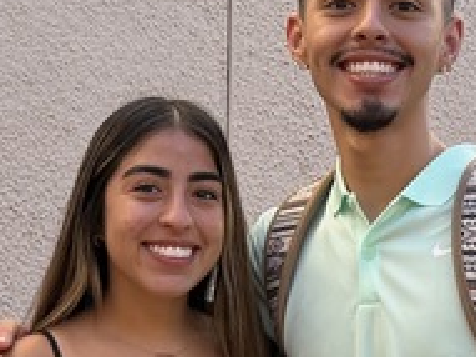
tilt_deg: -7.7
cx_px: 227
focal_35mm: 129
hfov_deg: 15.3
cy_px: 362
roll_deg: -1.7
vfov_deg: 11.4
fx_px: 1773
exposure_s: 1/1385
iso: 100
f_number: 1.78
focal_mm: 6.76
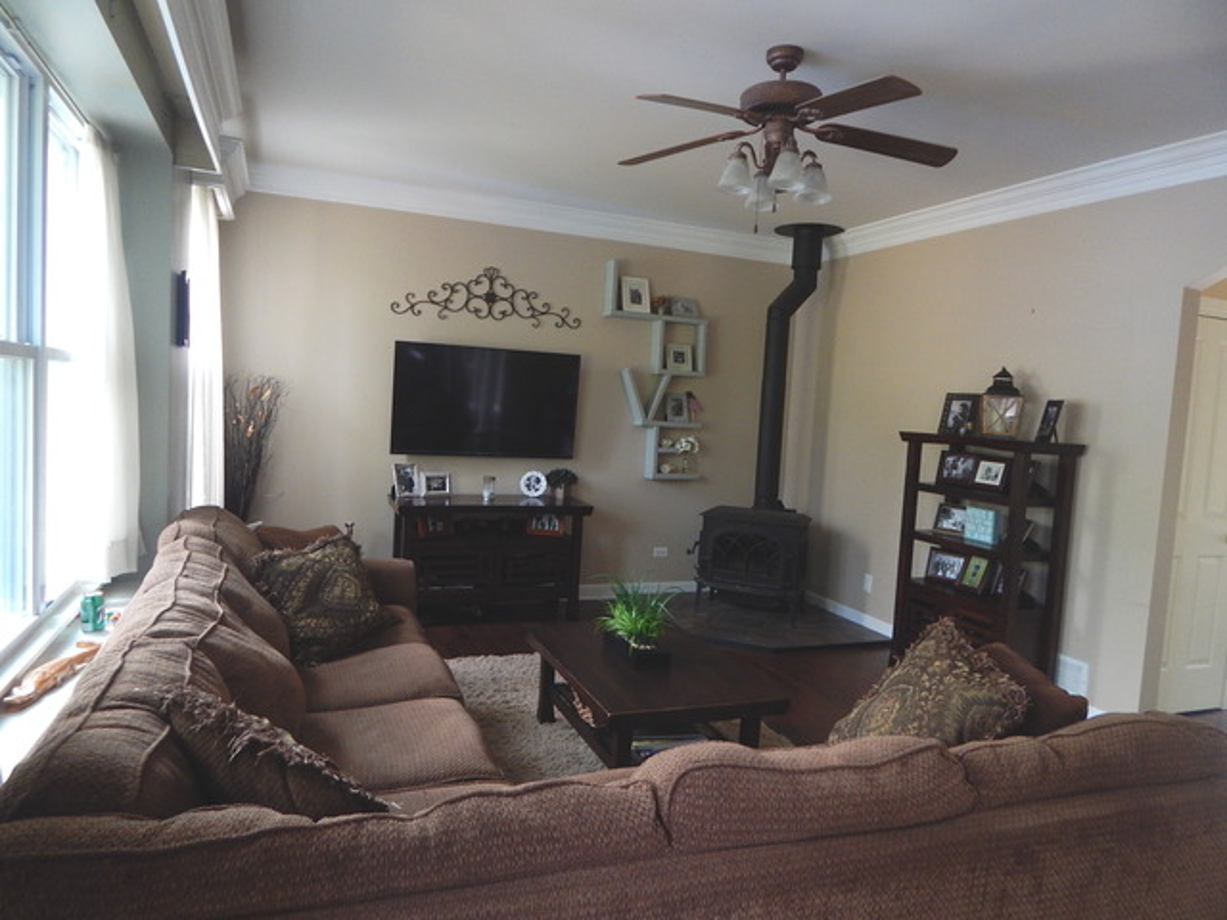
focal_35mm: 22
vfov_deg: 61.1
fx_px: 780
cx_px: 614
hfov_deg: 76.4
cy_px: 460
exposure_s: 1/30
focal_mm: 4
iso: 280
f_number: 3
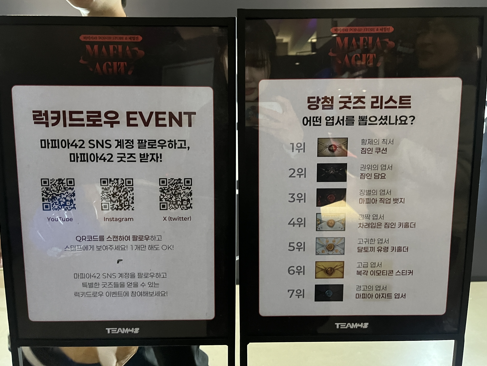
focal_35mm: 28
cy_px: 170
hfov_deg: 63.4
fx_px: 394
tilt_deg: -8.6
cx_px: 242
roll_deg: +1.4
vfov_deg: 49.7
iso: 640
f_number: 1.6
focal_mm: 5.1
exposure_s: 1/40
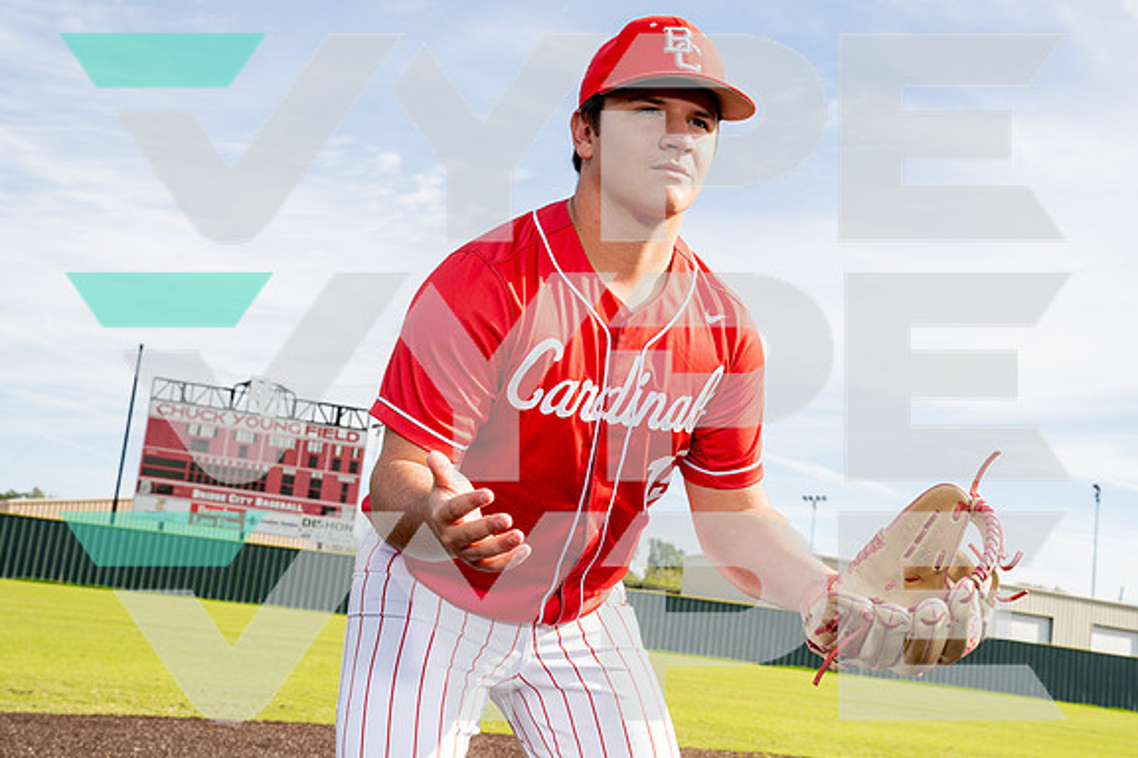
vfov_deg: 27.5
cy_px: 378
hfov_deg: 40.3
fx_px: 1549
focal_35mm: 49
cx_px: 569
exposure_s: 1/250
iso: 160
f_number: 8
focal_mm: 45
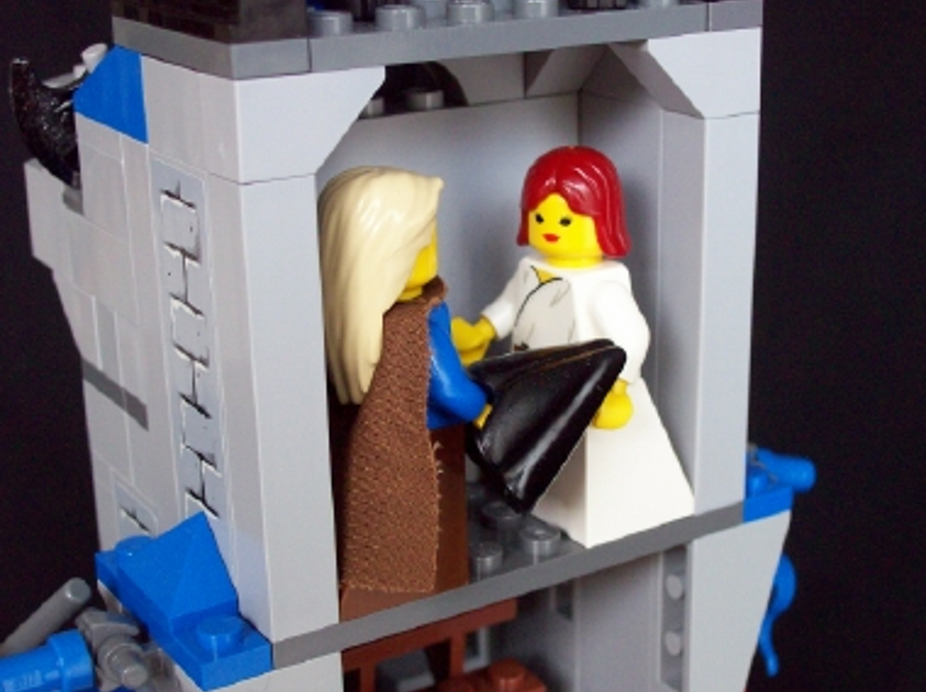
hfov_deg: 32.7
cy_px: 355
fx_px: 1576
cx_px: 465
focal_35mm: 59
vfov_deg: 24.8
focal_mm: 9.4
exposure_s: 1/20.2
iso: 160
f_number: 3.4
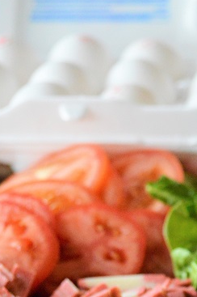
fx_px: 970
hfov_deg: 11.5
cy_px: 266
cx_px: 191
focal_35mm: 118
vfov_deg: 17.1
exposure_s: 1/250
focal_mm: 32
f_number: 4.8
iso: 3200
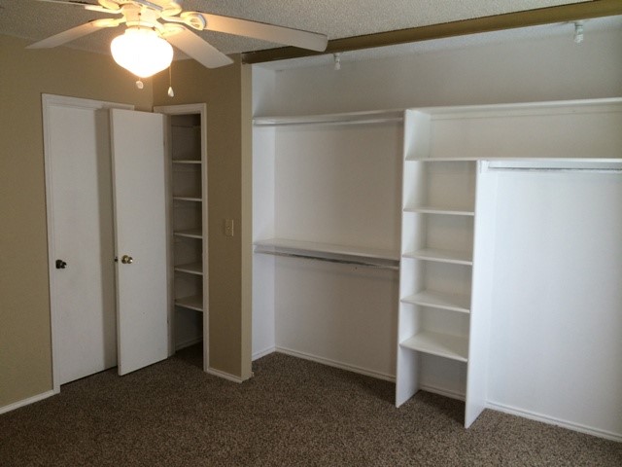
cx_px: 311
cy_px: 234
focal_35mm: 30
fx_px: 539
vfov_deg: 46.8
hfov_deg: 60.0
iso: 100
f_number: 2.2
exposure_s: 1/30
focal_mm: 4.12
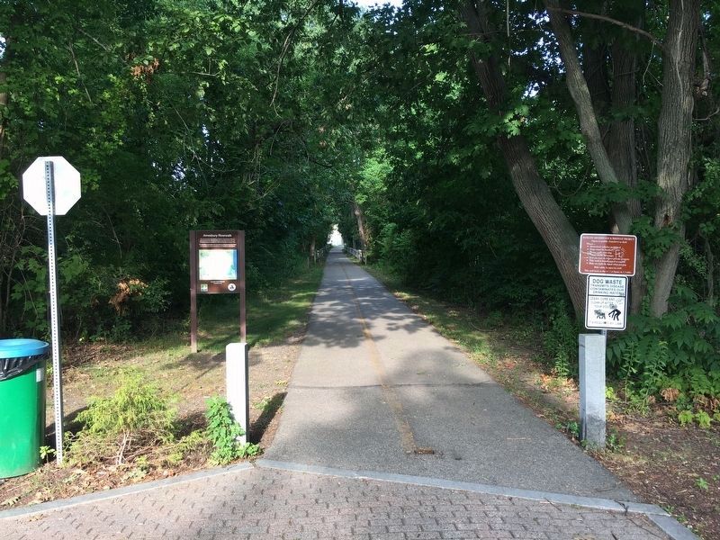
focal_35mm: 29
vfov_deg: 48.2
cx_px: 360
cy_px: 270
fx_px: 603
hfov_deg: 61.7
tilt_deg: -4.6
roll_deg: +0.5
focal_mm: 4.15
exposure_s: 1/120
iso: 25
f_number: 2.2
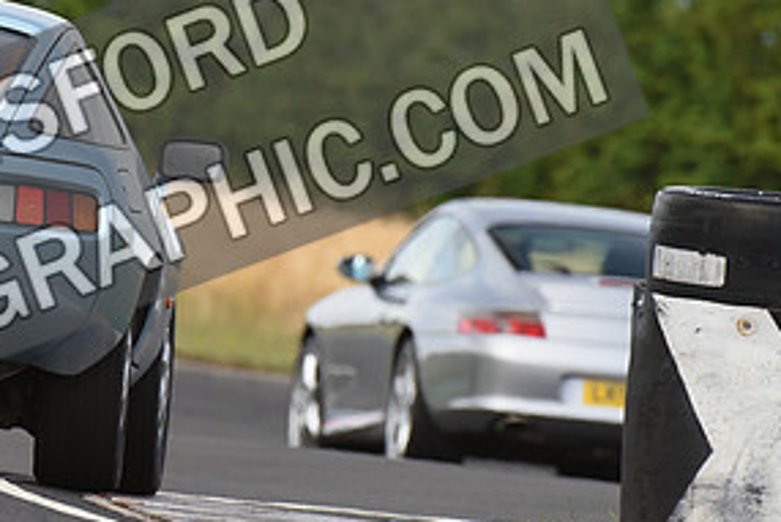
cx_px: 96
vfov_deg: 1.7
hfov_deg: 2.5
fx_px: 17581
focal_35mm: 810
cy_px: 168
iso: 1400
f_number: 5.6
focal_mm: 400
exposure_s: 1/1000
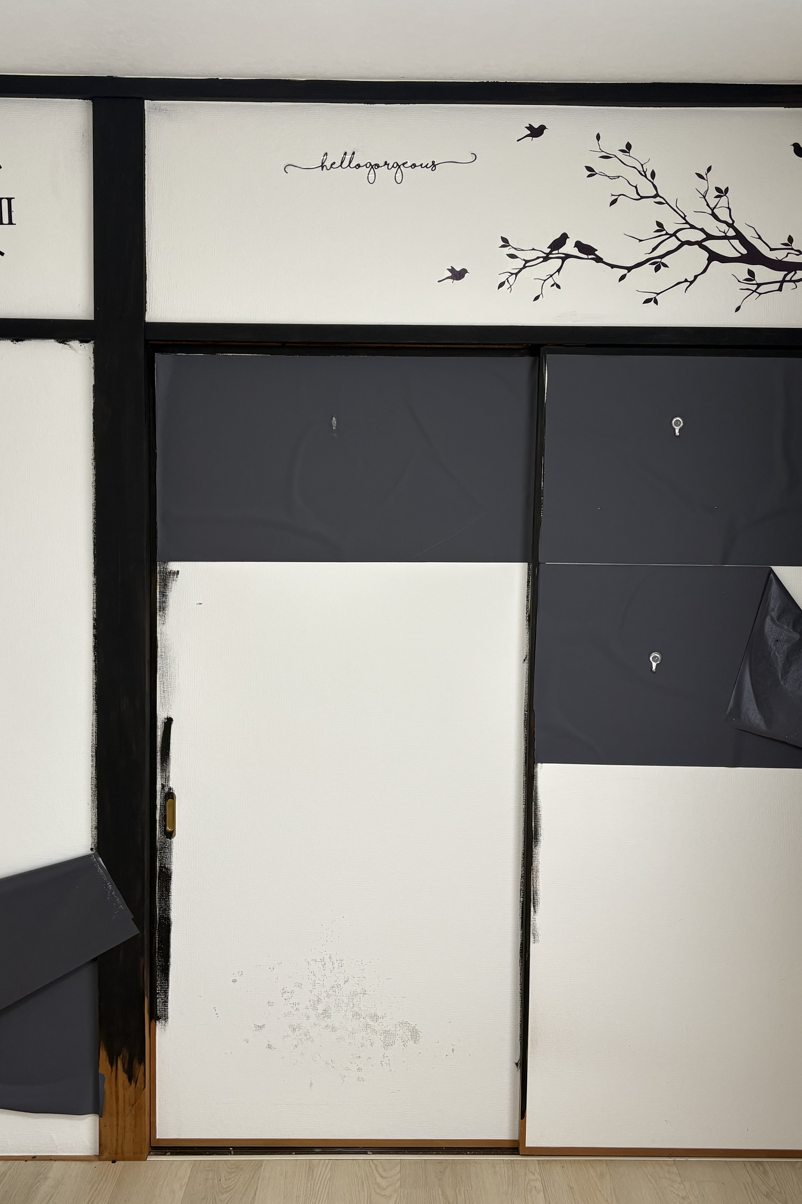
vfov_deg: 51.9
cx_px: 411
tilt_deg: -5.4
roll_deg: +0.1
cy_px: 609
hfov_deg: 35.9
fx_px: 1236
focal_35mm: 37
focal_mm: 5.96
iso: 100
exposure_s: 1/120
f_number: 1.6
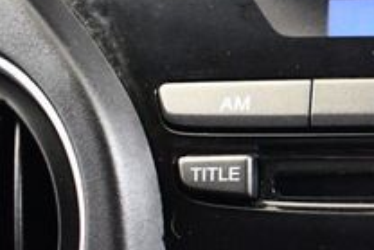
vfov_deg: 12.1
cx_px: 561
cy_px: 290
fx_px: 1154
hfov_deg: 16.7
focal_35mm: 111
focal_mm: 18
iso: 7200
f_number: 3.5
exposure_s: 1/60
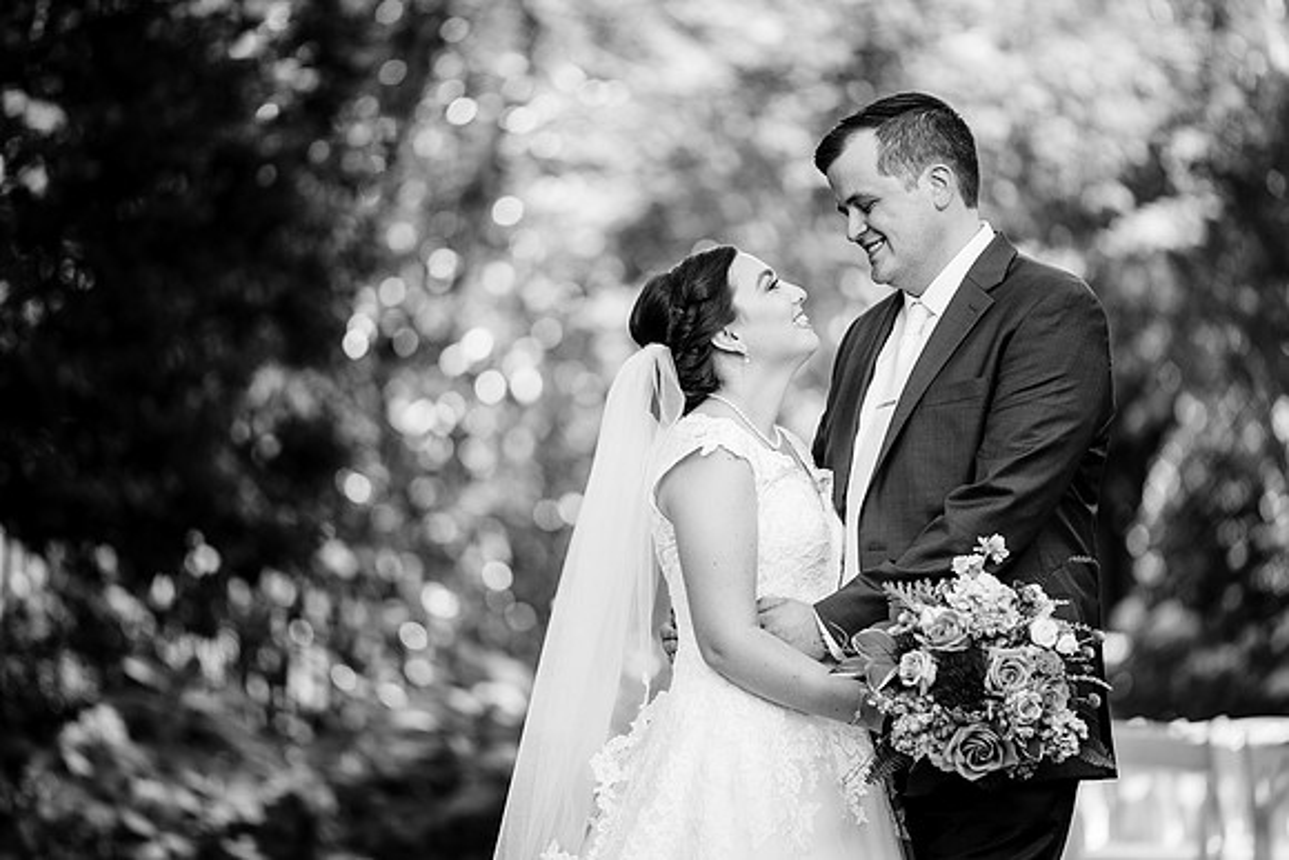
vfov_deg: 6.9
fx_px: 7162
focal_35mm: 200
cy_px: 430
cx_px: 644
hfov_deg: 10.3
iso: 100
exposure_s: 1/200
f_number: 2.8
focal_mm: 200
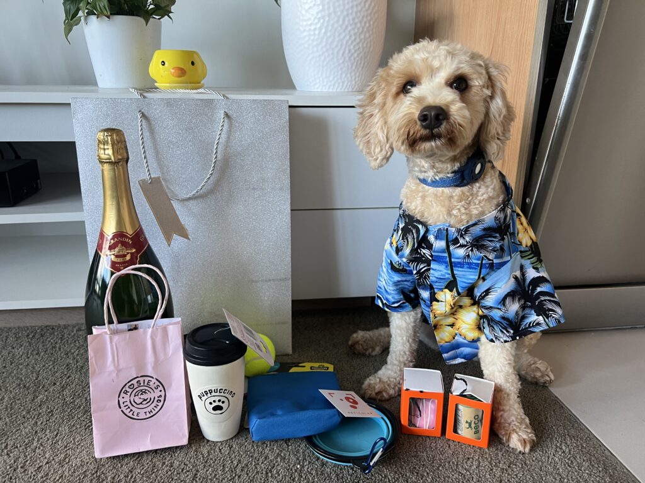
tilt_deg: -17.9
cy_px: 242
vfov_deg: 53.1
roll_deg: +0.0
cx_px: 322
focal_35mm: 26
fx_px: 484
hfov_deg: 67.3
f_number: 1.5
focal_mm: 5.7
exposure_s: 1/85
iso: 125
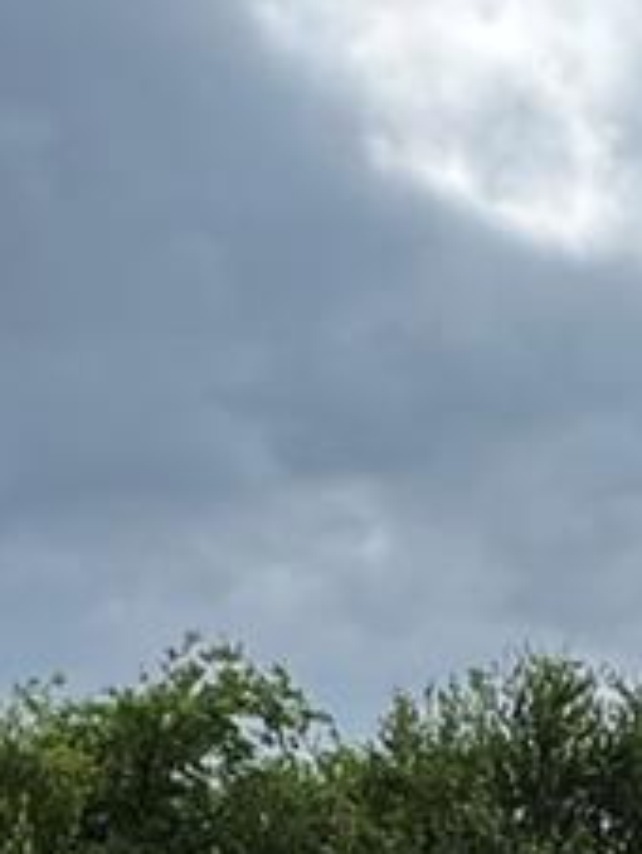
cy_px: 1319
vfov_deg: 18.1
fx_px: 2345
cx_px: 1076
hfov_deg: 14.2
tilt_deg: +3.0
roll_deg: +2.0
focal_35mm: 95
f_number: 2.2
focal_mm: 2.22
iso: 50
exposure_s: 1/1672
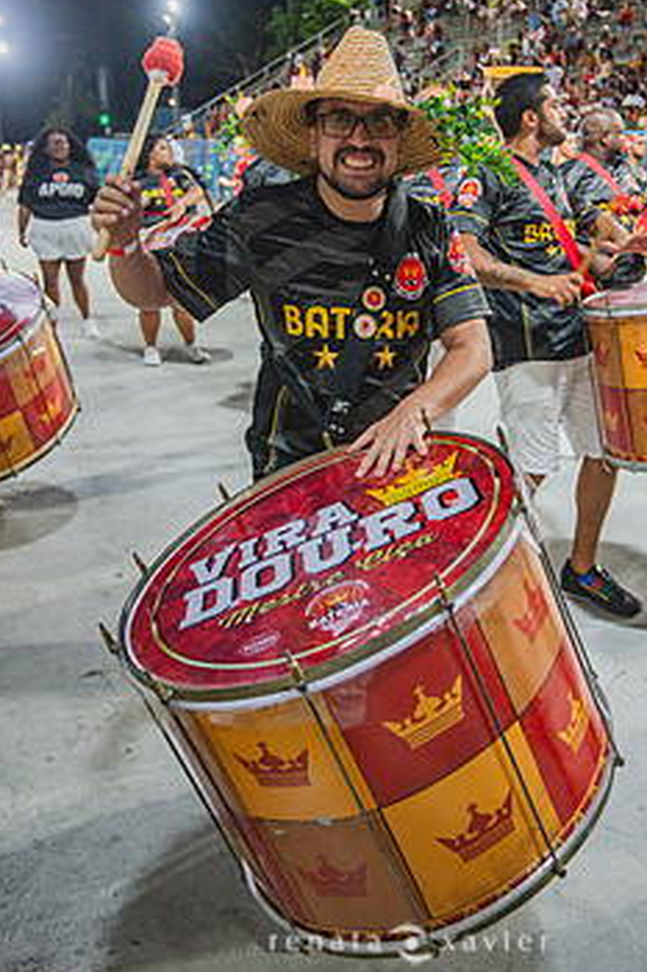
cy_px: 367
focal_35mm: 36
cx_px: 405
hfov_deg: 36.6
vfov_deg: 52.6
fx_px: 971
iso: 2000
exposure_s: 1/250
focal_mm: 28
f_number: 4
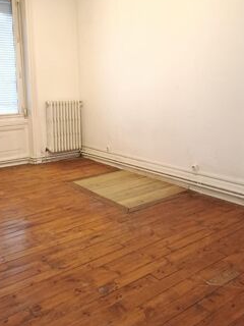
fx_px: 301
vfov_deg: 56.1
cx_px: 89
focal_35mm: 32
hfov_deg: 43.8
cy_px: 122
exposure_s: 1/20
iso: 4621
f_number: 1.7
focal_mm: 5.24
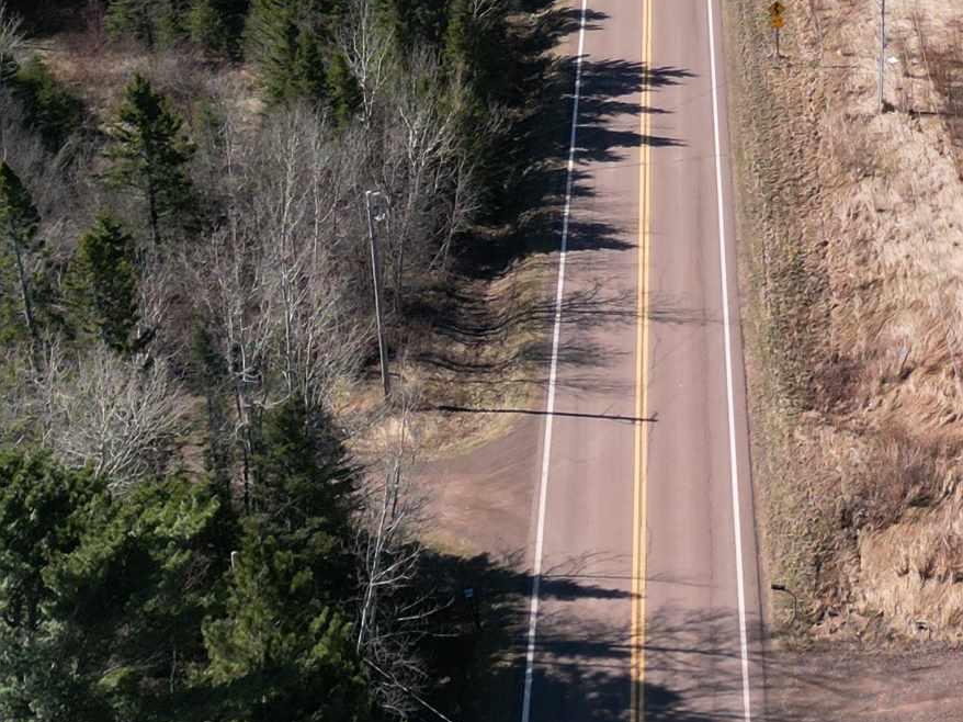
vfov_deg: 16.0
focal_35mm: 84
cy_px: -377
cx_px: 1192
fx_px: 2336
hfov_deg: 21.4
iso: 150
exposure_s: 1/350
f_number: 1.7
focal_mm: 6.72
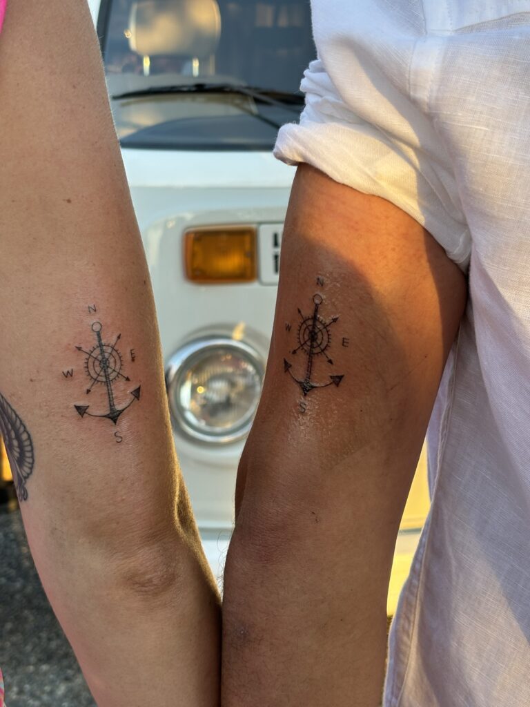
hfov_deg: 28.0
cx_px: 265
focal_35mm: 52
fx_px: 1062
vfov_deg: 36.8
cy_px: 354
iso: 32
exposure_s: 1/175
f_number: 1.6
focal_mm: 5.96
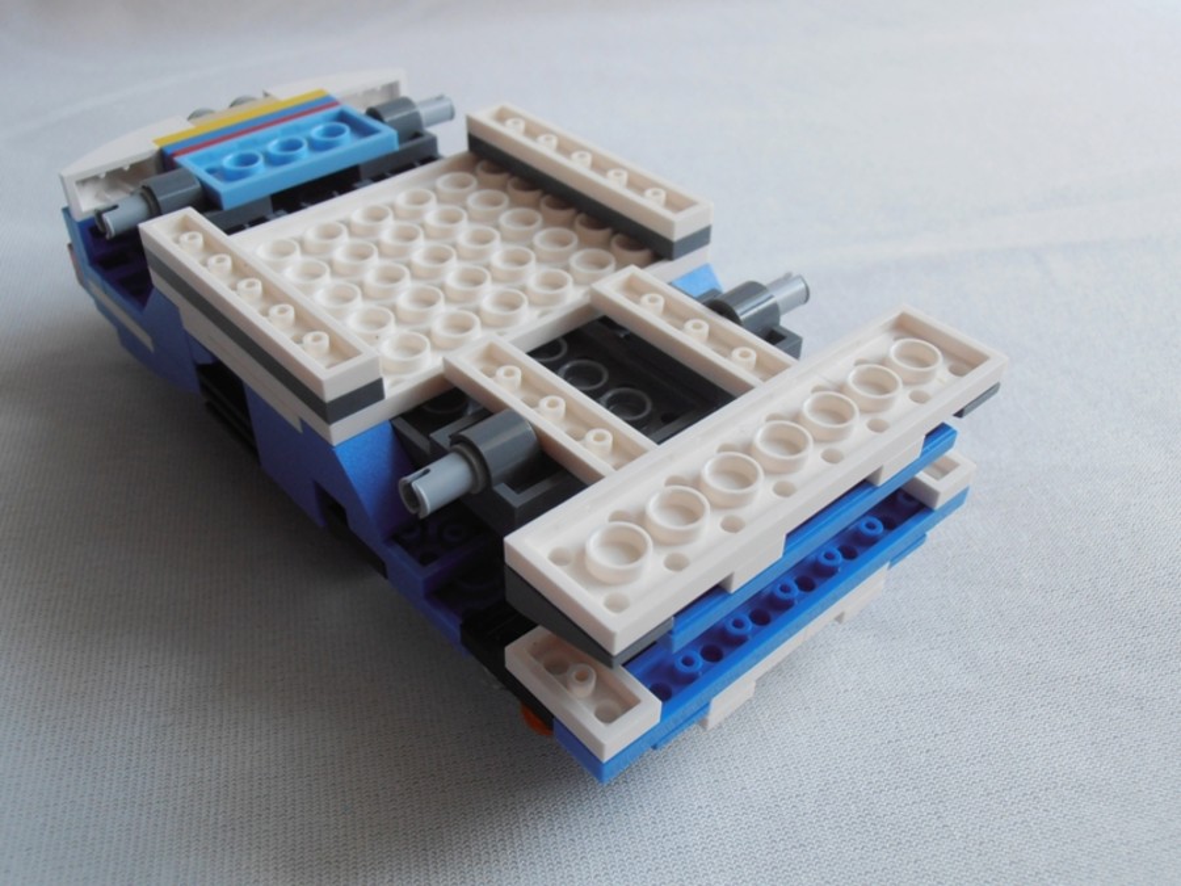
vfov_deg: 38.7
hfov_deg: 50.1
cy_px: 443
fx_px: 1262
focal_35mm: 37
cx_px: 590
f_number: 3.9
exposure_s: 1/125
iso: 80
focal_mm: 6.61
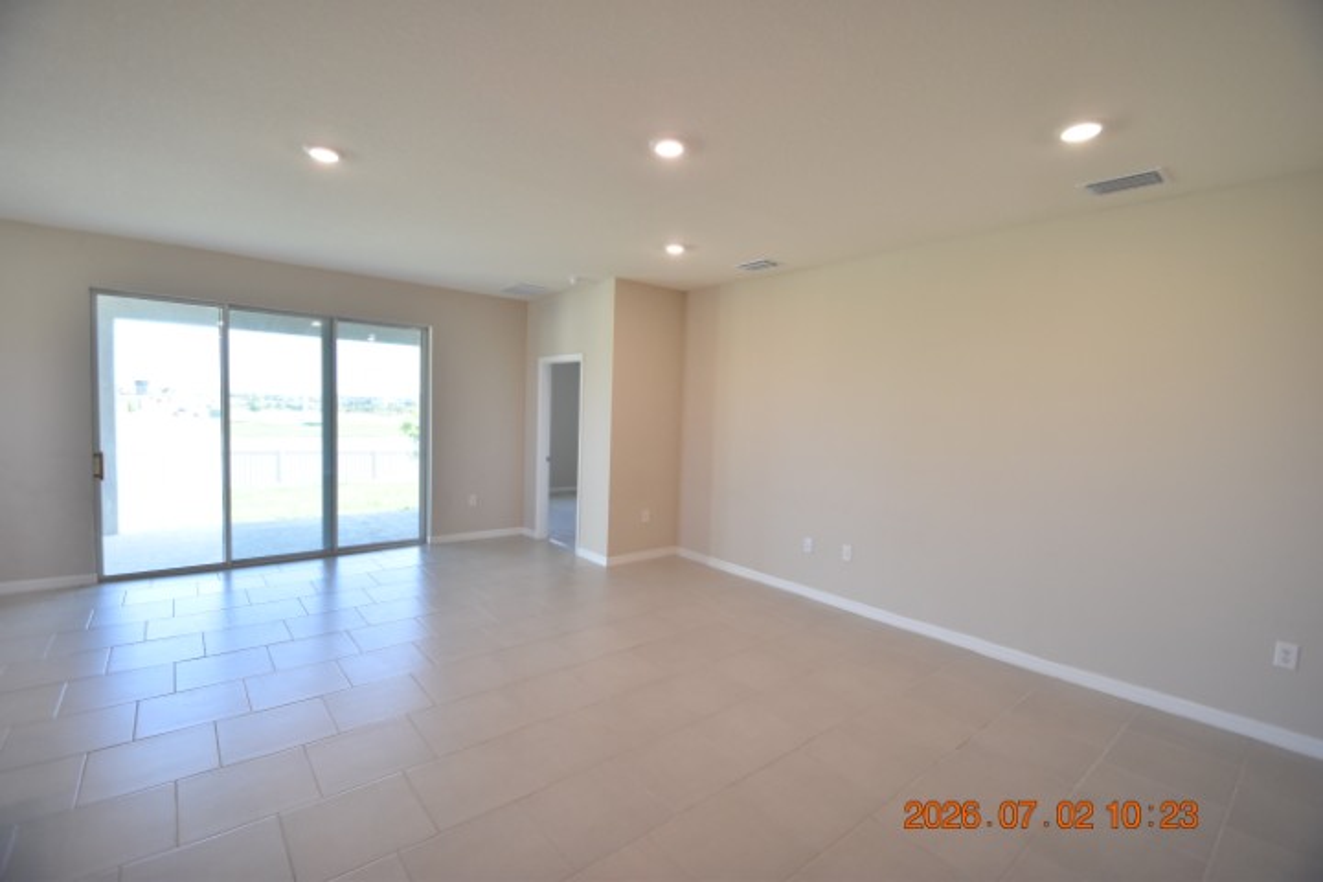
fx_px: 551
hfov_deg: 100.4
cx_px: 662
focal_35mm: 15
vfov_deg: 77.3
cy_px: 441
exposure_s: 1/250
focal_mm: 10
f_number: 3.5
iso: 800
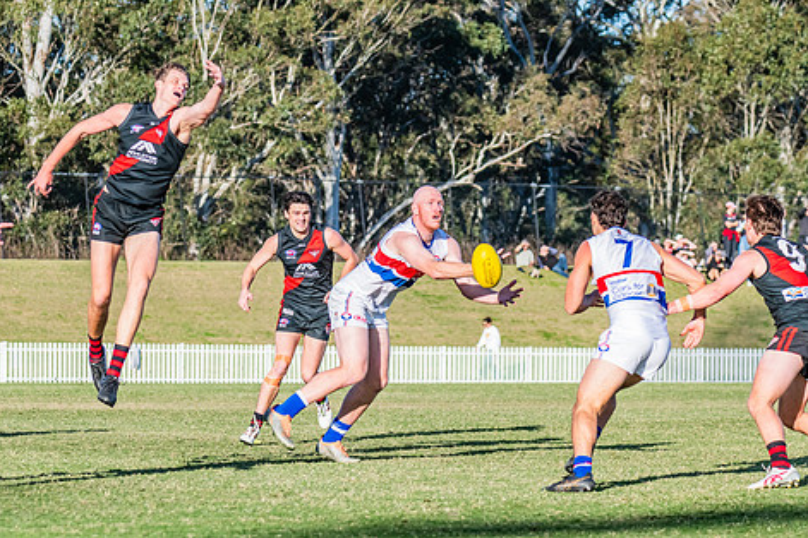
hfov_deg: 9.3
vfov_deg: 6.2
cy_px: 202
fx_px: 4982
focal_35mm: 222
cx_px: 294
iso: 800
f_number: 8
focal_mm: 170
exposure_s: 1/1600
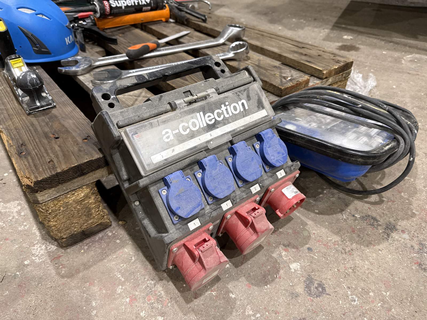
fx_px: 296
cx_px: 214
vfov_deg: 56.8
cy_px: 160
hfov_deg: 71.6
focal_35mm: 24
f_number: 1.78
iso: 200
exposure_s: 1/69
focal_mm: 6.76
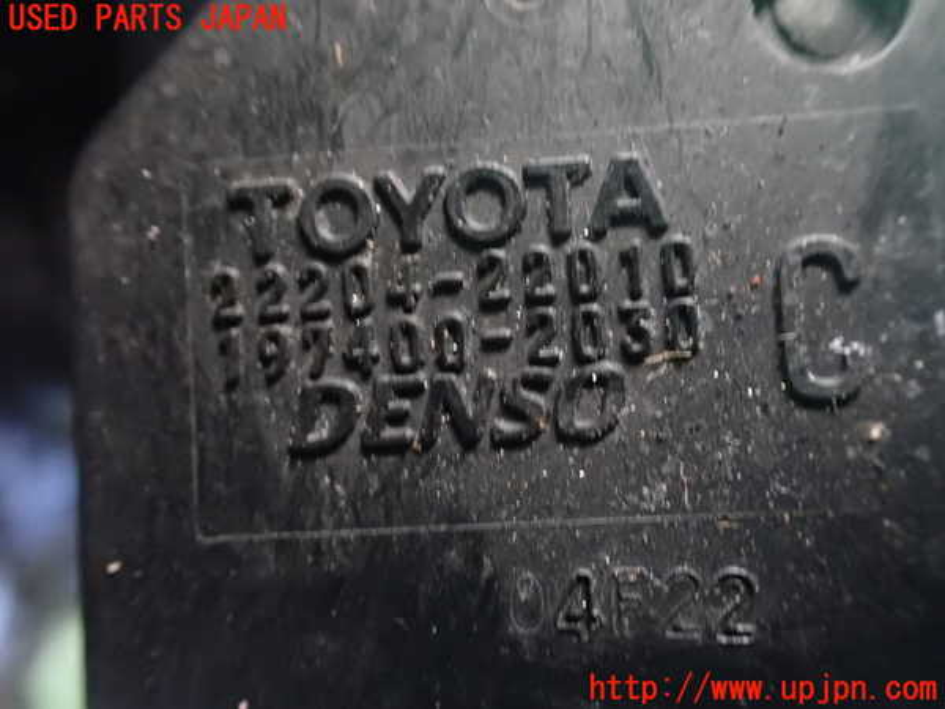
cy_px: 354
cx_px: 472
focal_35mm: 30
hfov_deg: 60.0
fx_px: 819
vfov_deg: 46.8
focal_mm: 5.4
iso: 1600
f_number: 2.3
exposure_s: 1/25
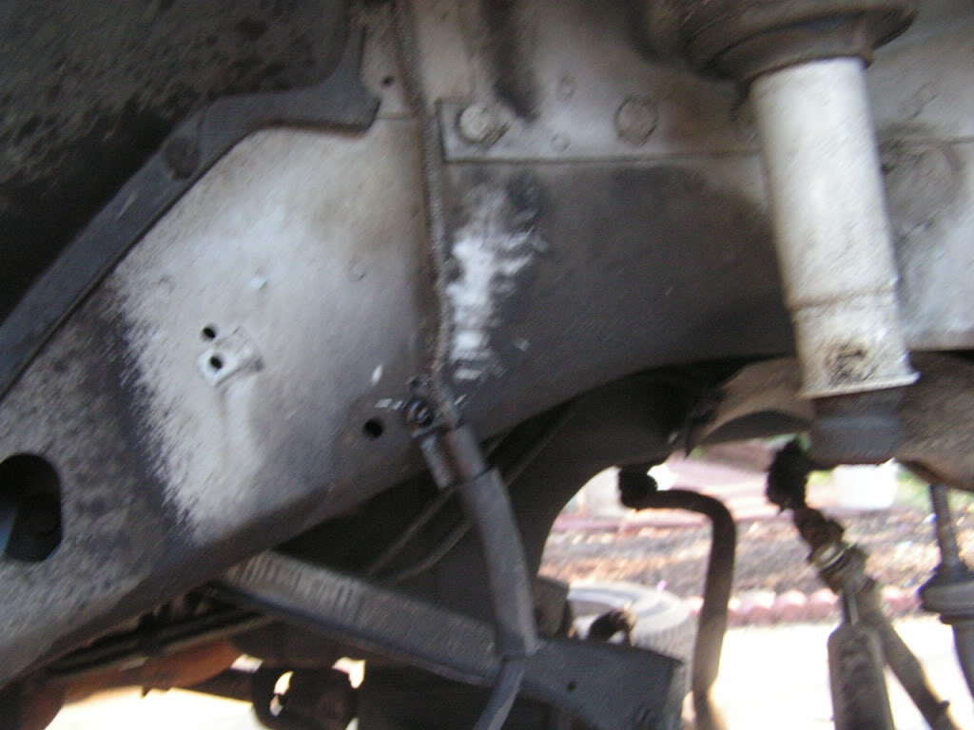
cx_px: 487
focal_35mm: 38
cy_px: 365
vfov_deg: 37.7
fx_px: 1069
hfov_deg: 49.0
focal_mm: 6.3
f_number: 2.8
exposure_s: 1/40
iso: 160
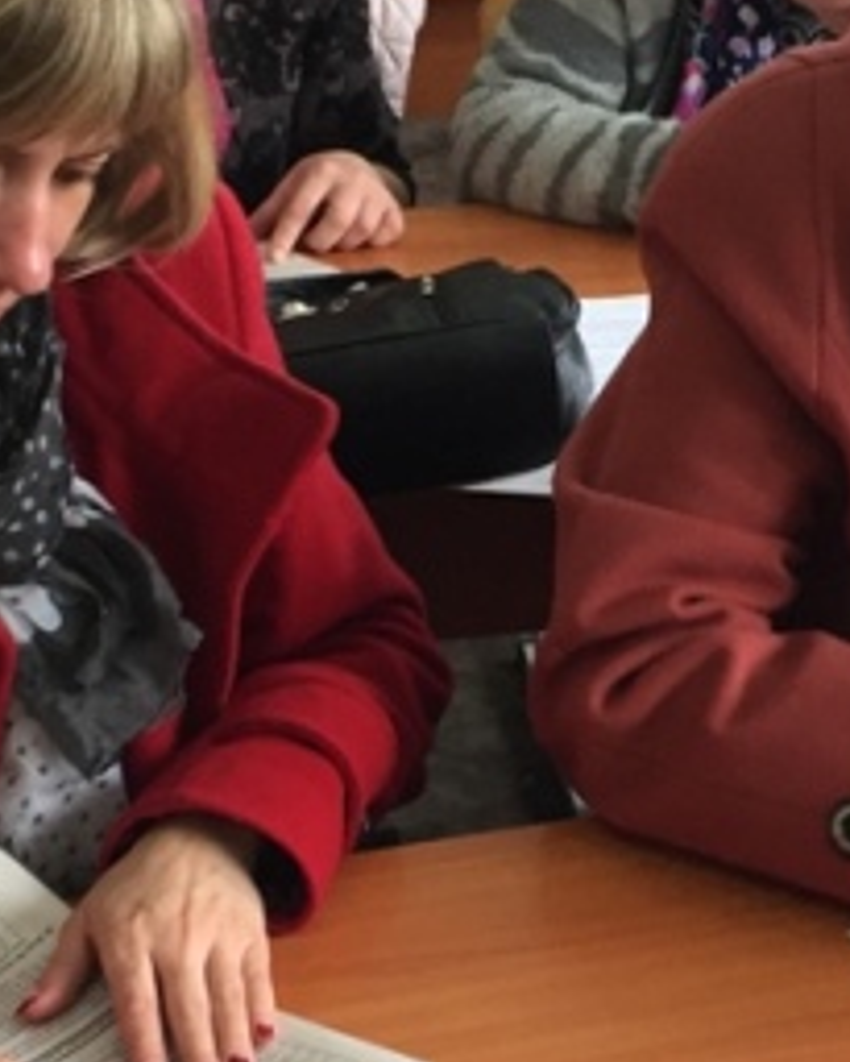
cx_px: 649
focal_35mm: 89
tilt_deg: -31.7
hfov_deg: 17.2
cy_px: 676
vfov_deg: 21.4
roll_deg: +2.4
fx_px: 2797
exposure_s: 1/33
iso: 64
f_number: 2.2
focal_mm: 4.15
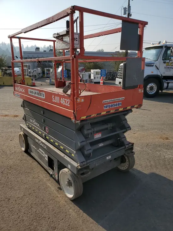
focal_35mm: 26
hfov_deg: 53.1
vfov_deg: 67.3
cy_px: 116
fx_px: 173
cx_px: 86
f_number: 2.4
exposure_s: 1/1659
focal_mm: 4.3
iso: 50
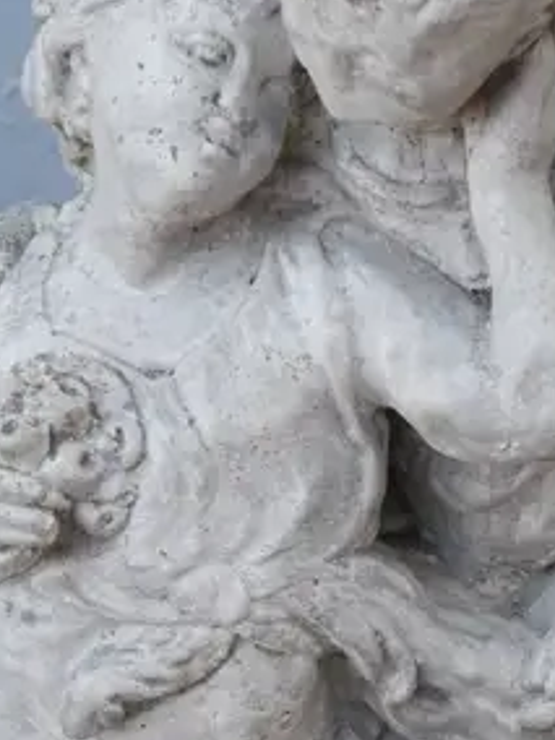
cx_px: 646
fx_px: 3078
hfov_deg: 10.2
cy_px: 680
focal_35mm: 144
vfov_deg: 13.6
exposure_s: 1/60
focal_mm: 20
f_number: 4.5
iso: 400
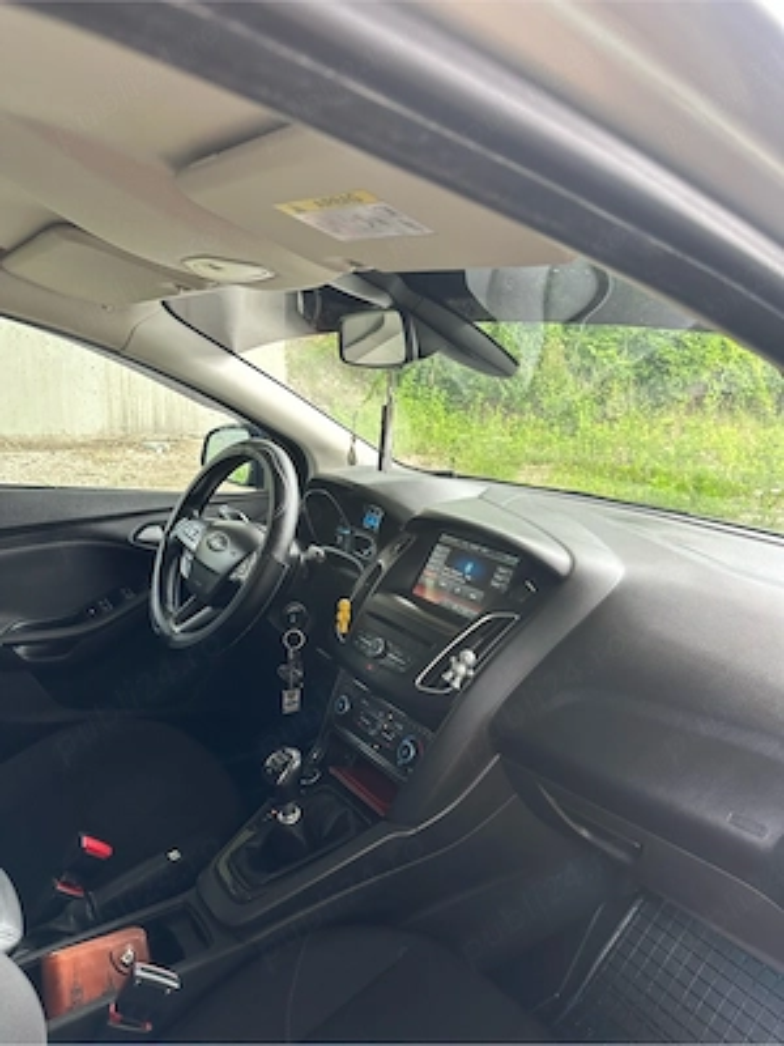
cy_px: 523
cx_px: 392
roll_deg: -4.4
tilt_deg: -11.3
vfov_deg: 71.6
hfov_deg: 56.8
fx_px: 725
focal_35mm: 24
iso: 100
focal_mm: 6.86
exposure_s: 1/121
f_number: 1.78
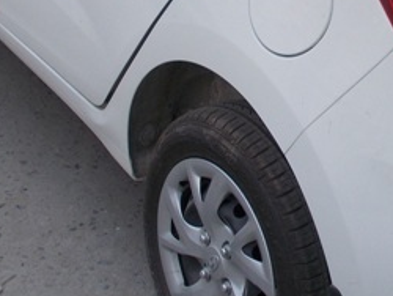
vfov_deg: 15.1
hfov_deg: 20.0
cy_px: -24
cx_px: 358
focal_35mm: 96
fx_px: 1091
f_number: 3.4
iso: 80
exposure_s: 1/200
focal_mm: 5.3
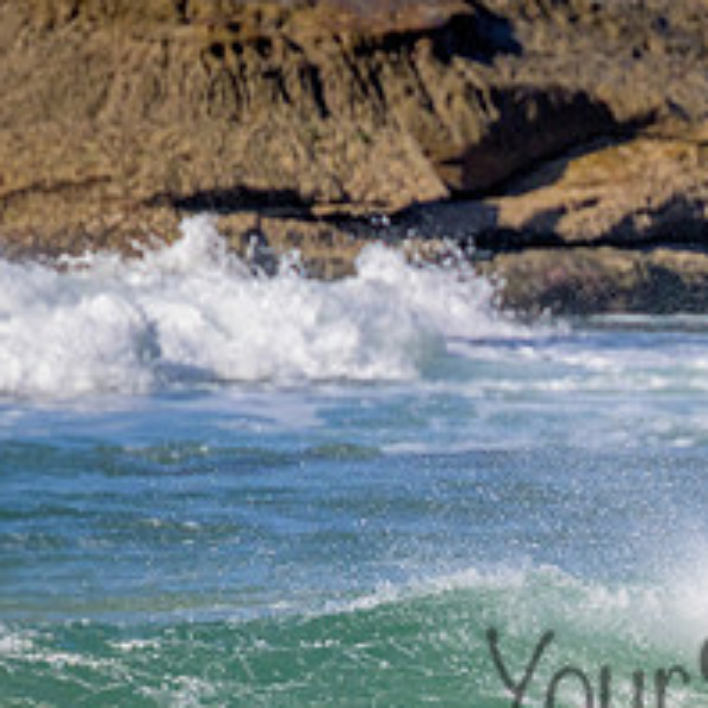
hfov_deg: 0.9
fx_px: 46118
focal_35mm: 1993
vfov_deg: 0.9
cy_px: 653
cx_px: 855
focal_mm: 800
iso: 1250
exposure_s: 1/2000
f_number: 11
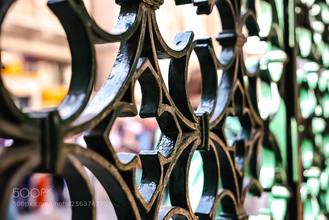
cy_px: 110
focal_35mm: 49
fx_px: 448
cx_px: 164
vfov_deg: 27.6
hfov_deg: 40.3
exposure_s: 1/30
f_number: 4.5
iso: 50
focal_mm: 49
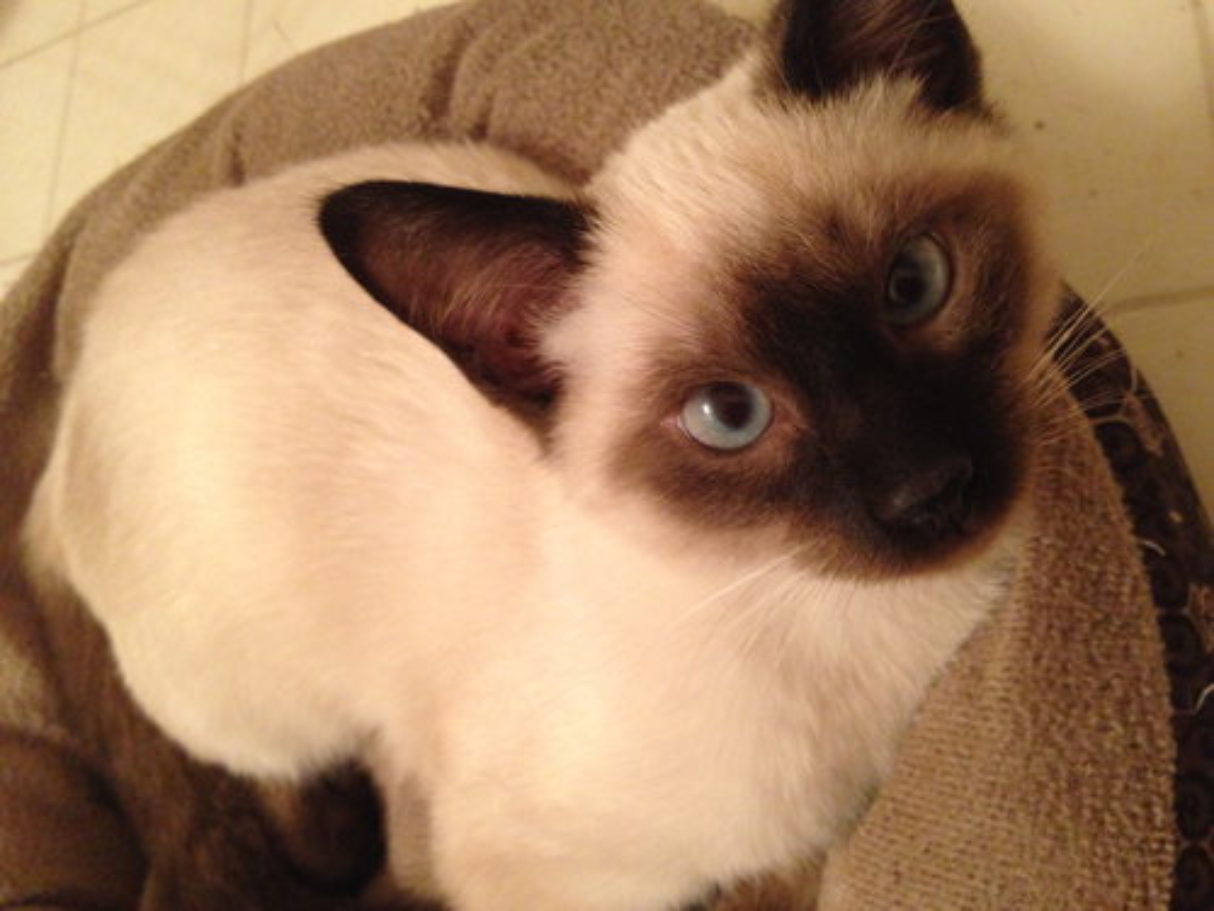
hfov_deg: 55.4
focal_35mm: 33
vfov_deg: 42.9
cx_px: 607
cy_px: 456
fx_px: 1157
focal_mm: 4.12
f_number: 2.4
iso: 320
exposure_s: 1/17
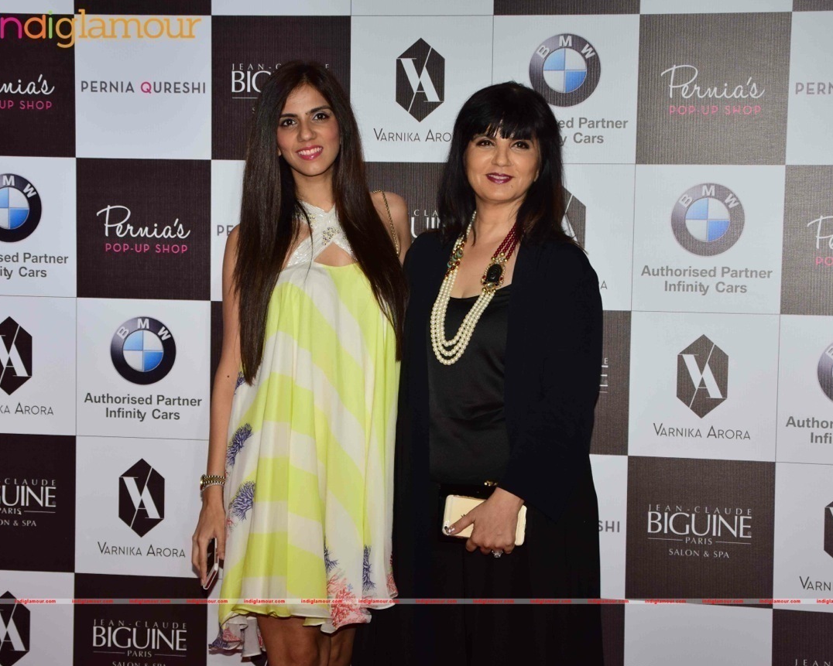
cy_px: 335
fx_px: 1888
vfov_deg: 20.0
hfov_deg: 24.9
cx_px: 436
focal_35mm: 77
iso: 400
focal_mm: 45
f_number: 5.6
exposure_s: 1/160
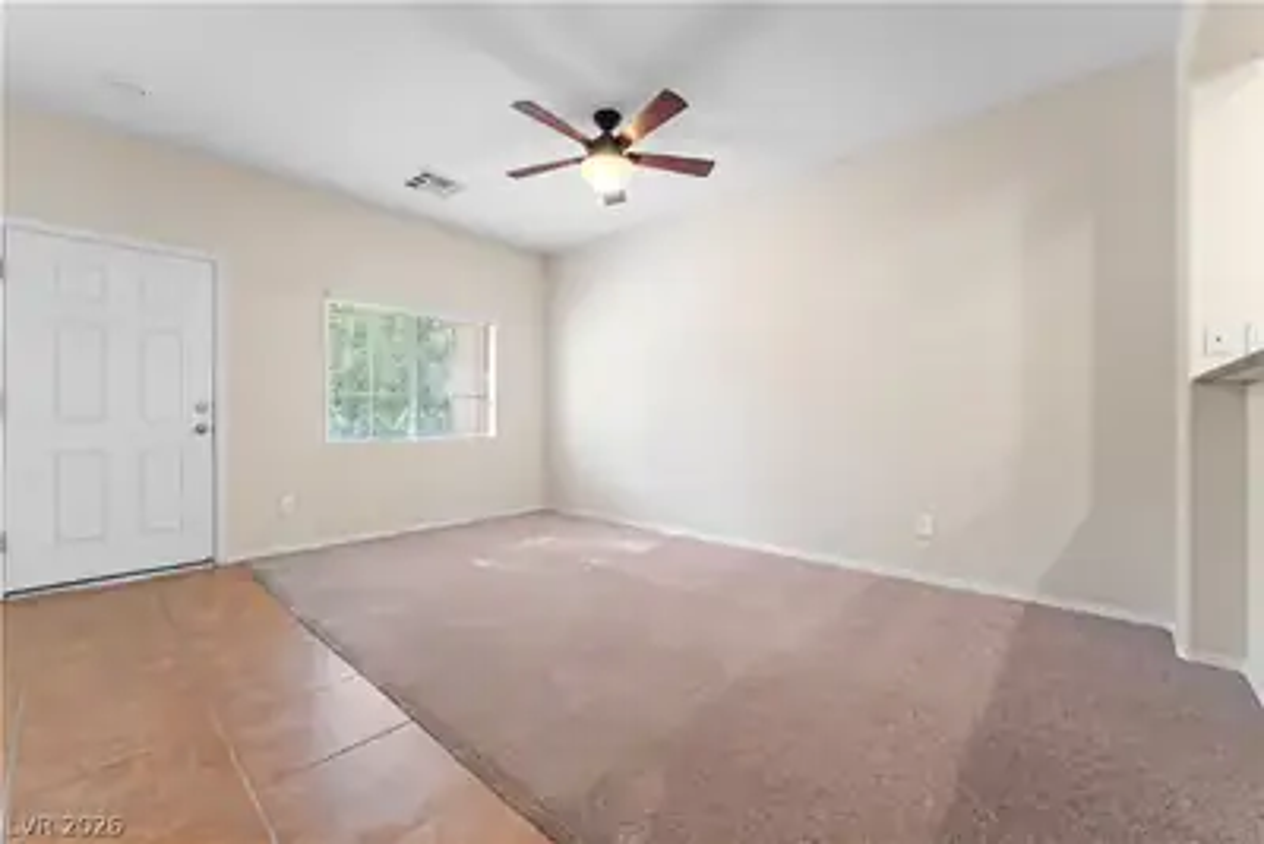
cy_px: 422
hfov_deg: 101.9
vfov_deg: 78.9
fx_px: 513
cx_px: 632
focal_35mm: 15
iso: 200
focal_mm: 14.6
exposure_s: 2
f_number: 6.3
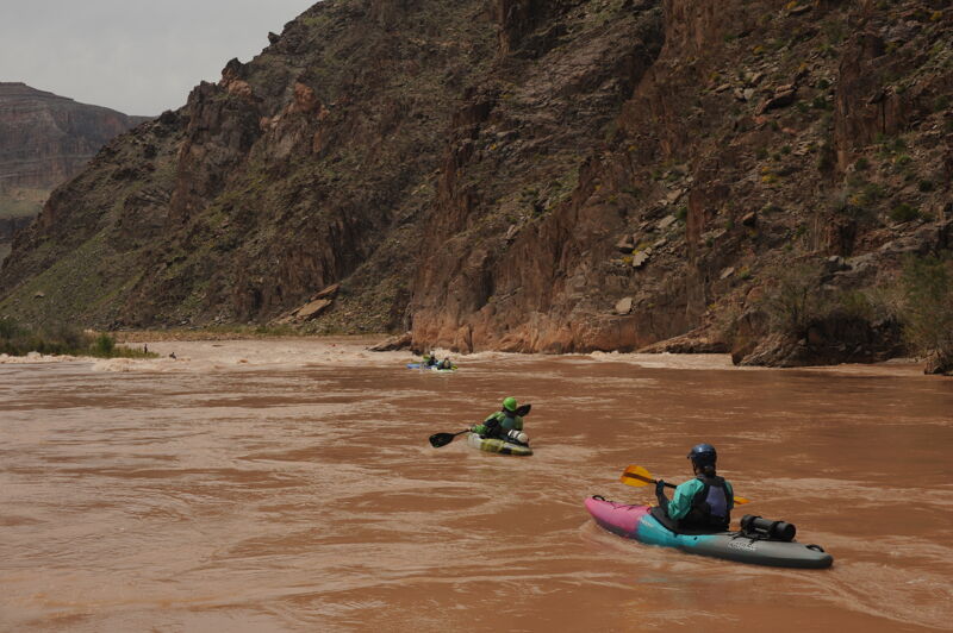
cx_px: 476
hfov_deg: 39.6
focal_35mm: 50
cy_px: 316
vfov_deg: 26.9
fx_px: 1322
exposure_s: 1/640
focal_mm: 50
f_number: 9
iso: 200
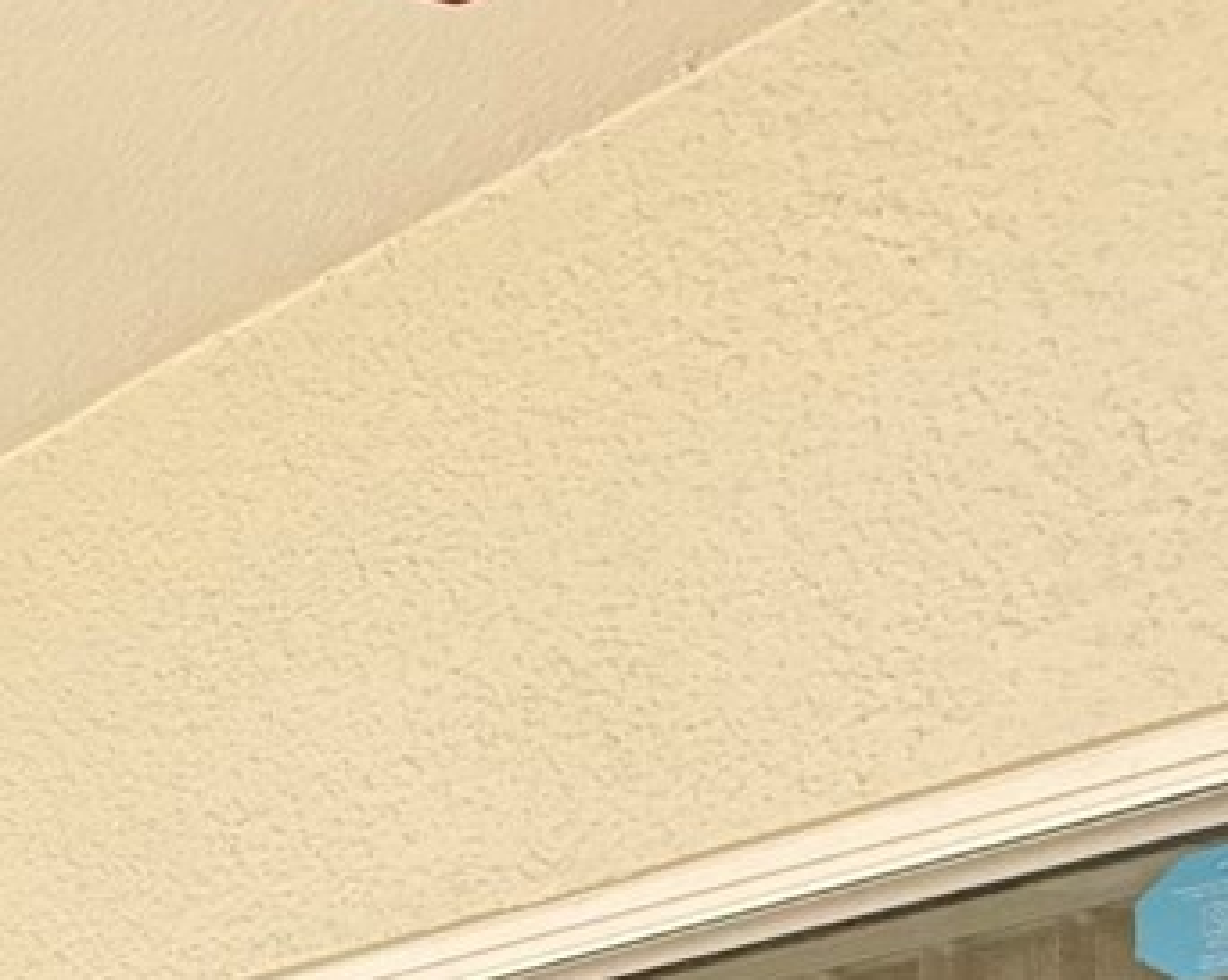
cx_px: -1005
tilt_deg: +4.4
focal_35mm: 64
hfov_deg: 20.5
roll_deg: -3.2
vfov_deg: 19.6
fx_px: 2324
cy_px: 1597
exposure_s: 1/99
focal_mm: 2.22
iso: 250
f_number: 2.2
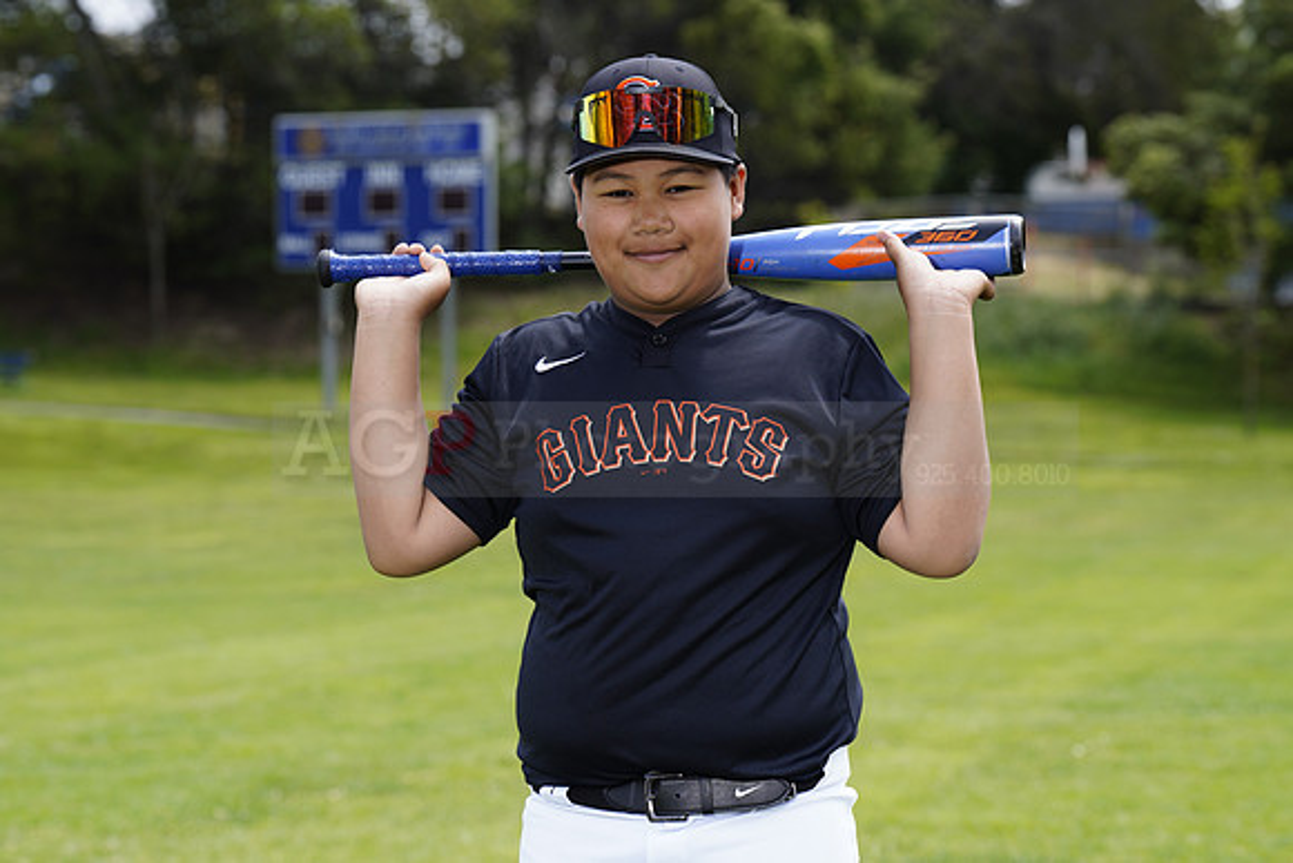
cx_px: 646
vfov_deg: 11.2
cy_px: 432
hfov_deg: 16.8
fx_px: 4383
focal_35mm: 122
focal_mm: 122
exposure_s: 1/250
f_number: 6.3
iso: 100
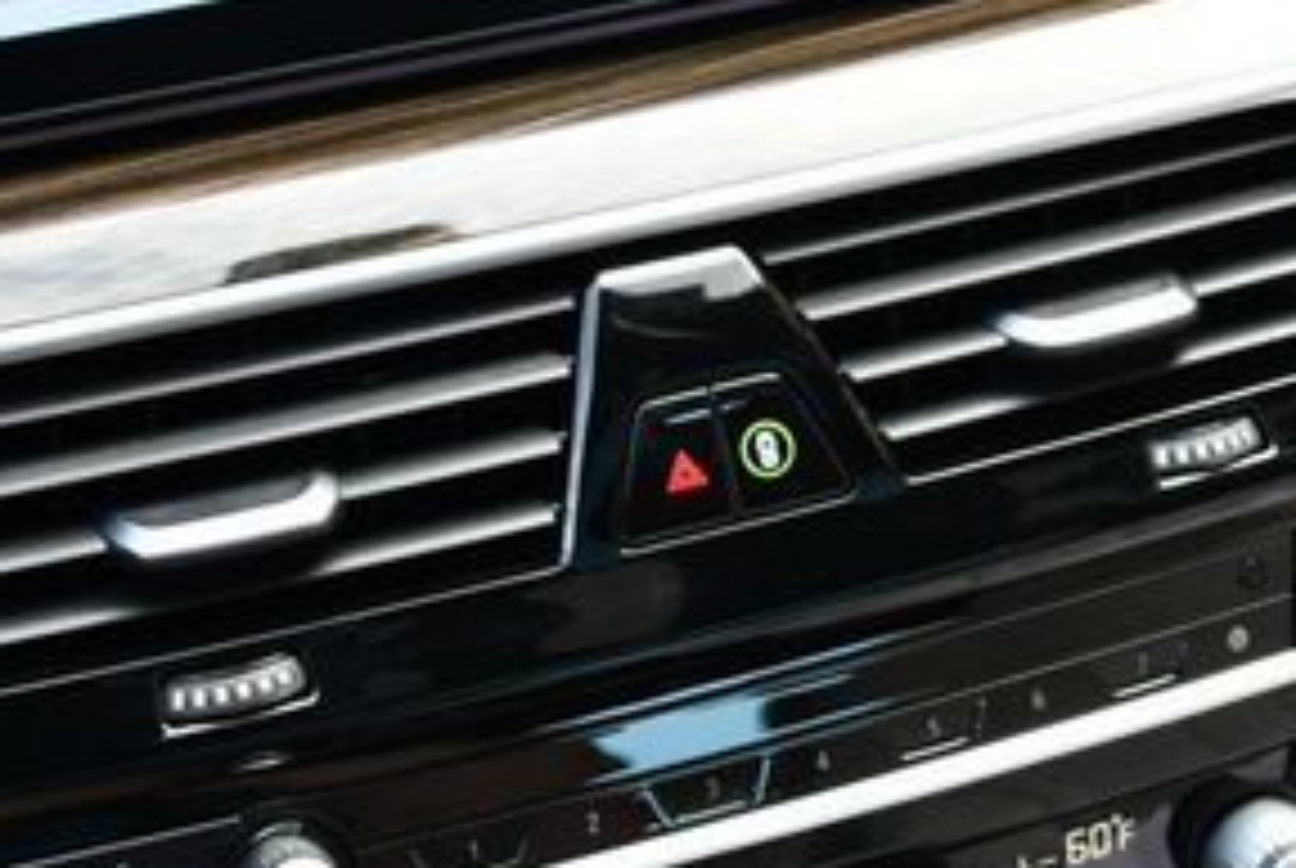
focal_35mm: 80
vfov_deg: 17.0
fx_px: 2884
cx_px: 621
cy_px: 166
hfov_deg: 25.3
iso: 450
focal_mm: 18
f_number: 3.5
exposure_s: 1/250
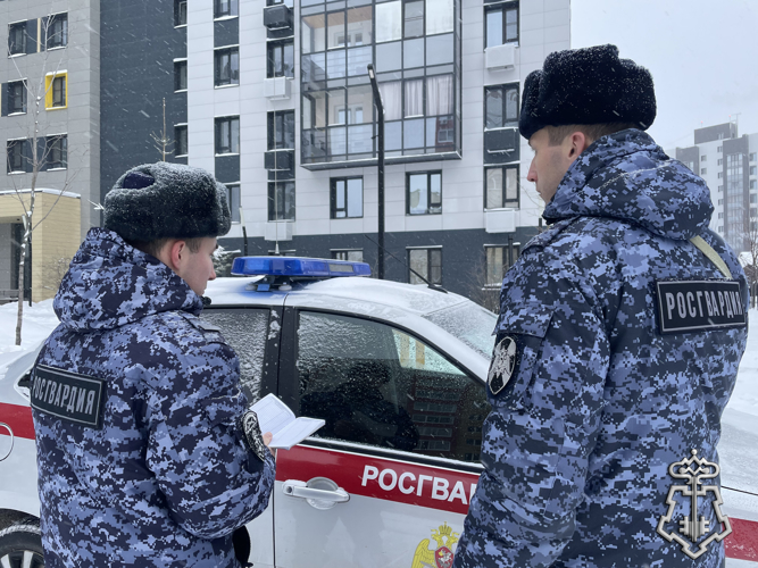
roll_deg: +0.6
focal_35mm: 26
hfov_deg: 67.3
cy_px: 284
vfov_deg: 53.0
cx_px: 379
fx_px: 569
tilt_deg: +1.2
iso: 50
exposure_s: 1/121
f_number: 1.6
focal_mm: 4.2
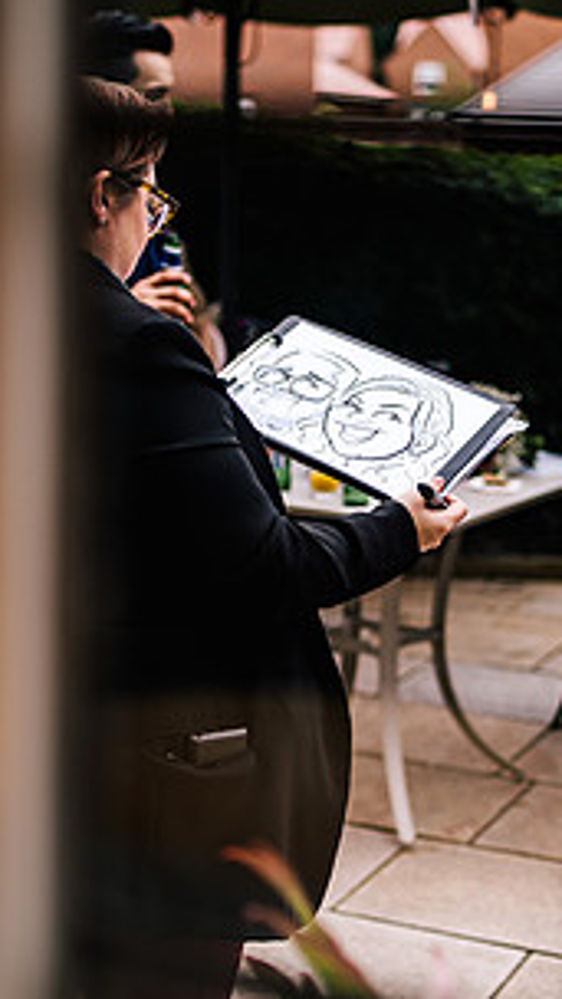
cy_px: 455
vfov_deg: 30.1
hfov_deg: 17.2
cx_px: 332
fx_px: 1854
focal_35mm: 70
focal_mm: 35
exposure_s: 1/1000
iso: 100
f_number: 1.6
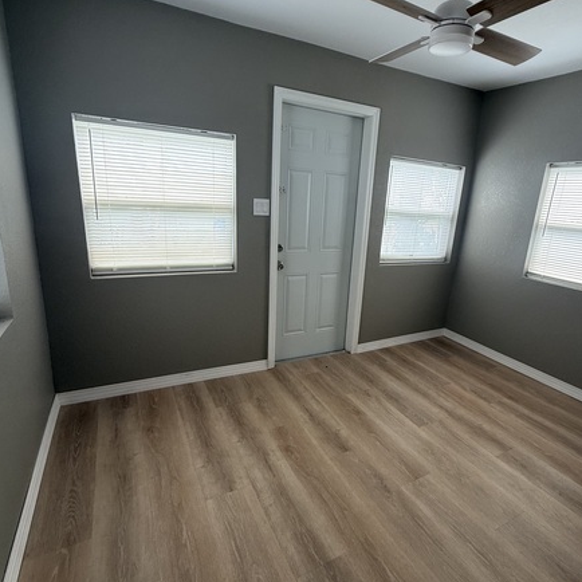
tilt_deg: -14.9
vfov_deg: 77.7
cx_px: 323
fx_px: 361
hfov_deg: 77.4
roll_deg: -4.7
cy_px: 294
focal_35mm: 19
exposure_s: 1/99
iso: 125
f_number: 2.2
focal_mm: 2.22
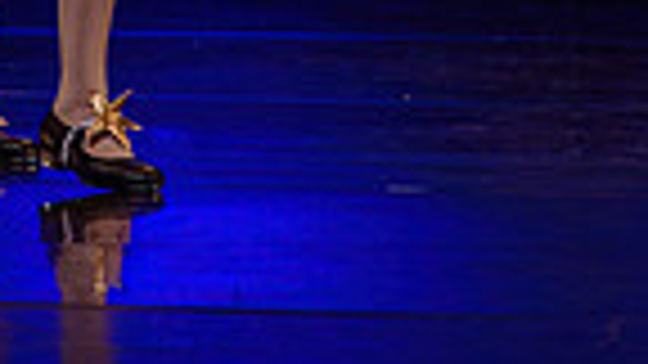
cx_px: -392
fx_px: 9828
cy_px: -574
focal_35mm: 572
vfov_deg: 2.1
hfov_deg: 3.8
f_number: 2.8
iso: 1600
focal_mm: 110
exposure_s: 1/250
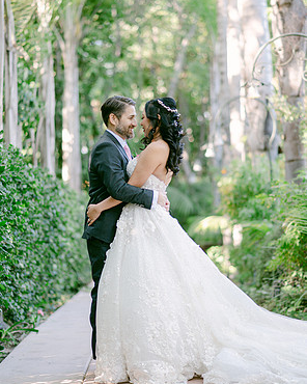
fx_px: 1102
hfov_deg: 15.9
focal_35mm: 97
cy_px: 163
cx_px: 153
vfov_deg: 19.7
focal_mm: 85
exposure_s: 1/125
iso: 125
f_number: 2
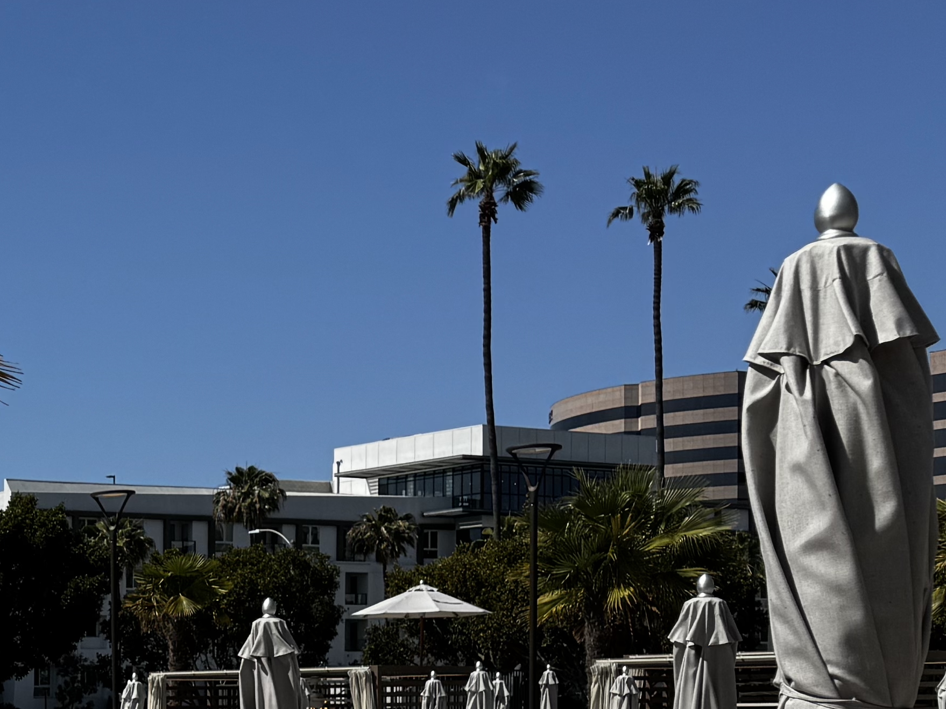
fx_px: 2131
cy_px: 759
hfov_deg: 21.7
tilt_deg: -0.9
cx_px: -387
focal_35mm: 78
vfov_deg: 18.3
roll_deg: -0.3
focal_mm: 6.76
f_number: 1.78
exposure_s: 1/7092
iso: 80
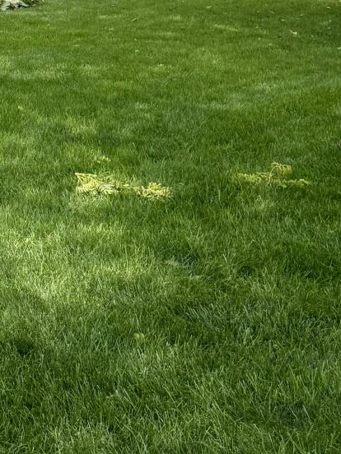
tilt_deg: +0.5
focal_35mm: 87
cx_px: -250
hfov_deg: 15.0
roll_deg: +0.7
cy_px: -44
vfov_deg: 21.4
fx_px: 1143
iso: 100
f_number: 1.78
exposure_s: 1/1689
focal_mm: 6.76
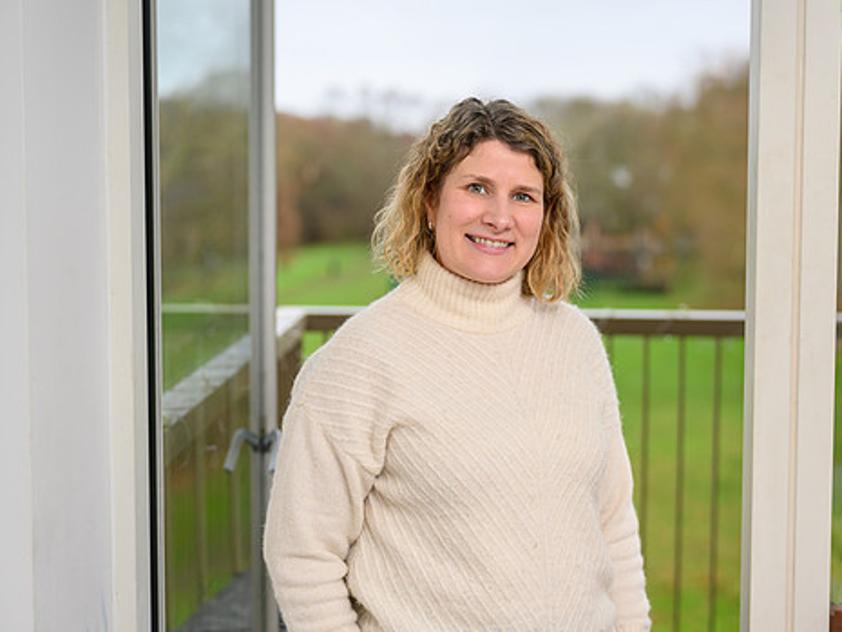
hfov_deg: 29.4
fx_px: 1606
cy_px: 320
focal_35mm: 66
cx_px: 456
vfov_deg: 22.3
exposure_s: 1/200
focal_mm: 55
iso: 400
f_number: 2.2
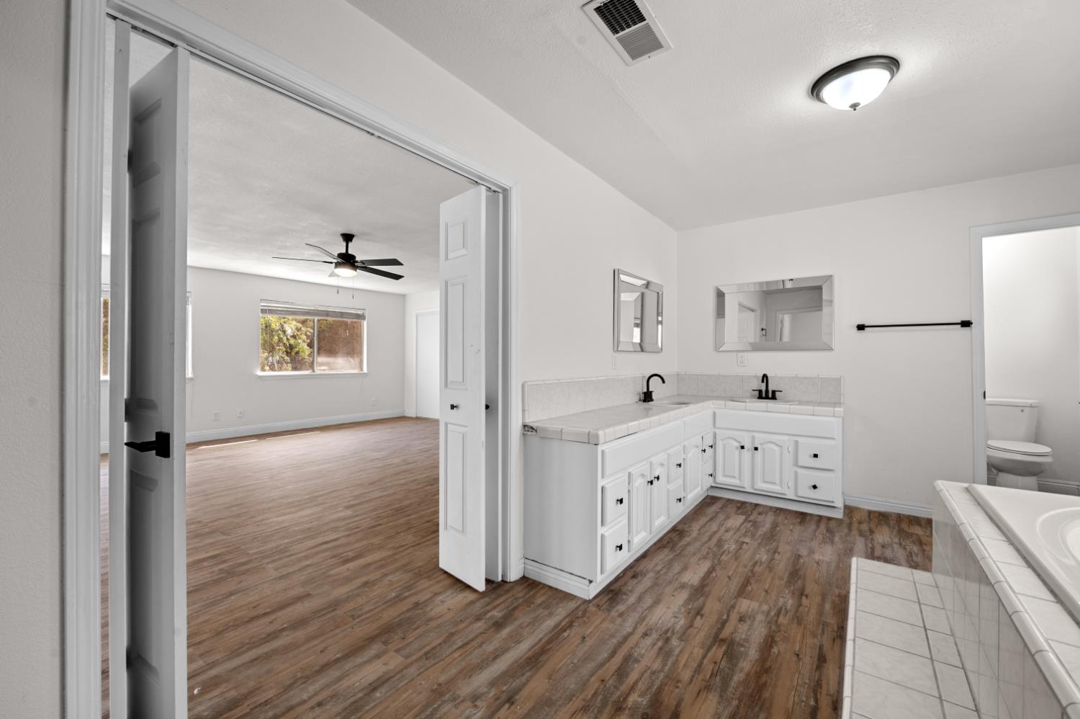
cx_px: 540
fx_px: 420
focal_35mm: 14
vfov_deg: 81.1
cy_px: 360
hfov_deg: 104.3
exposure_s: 1/8
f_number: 9
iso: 250
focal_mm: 14
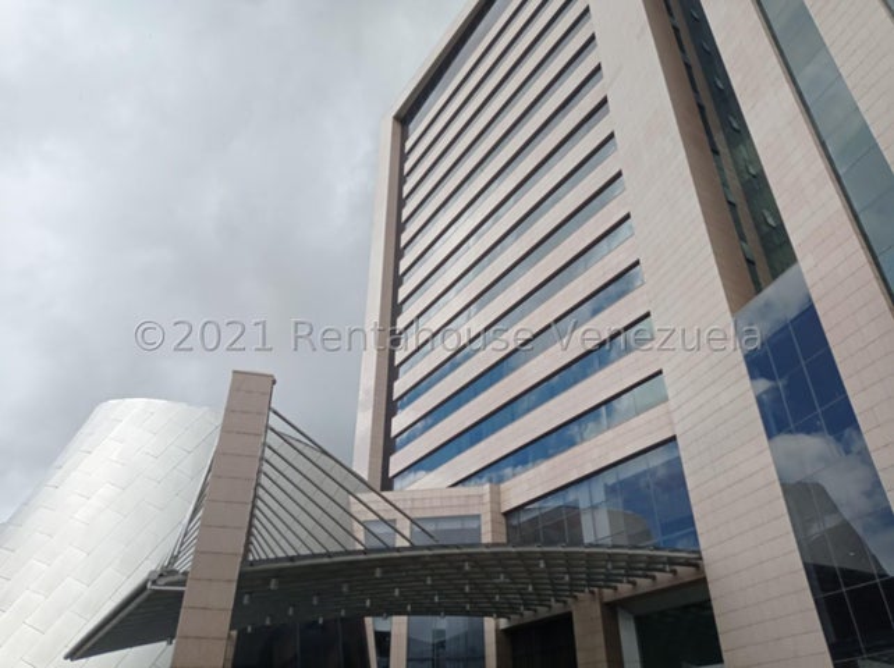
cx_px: 447
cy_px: 334
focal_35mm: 28
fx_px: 722
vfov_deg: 49.7
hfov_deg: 63.5
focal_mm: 4.74
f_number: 1.79
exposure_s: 1/1996
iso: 101
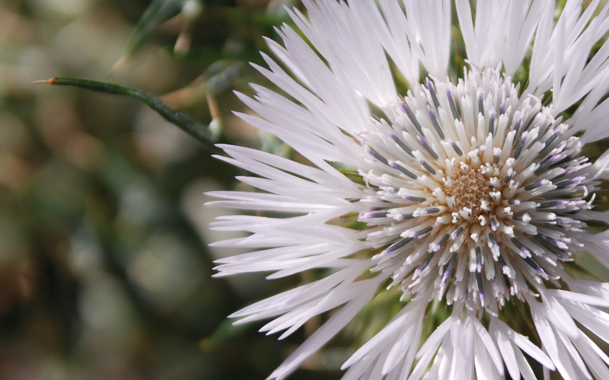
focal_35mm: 172
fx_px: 2854
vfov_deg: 7.6
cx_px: 467
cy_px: 201
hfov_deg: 12.1
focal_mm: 62
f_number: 4
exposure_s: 1/1000
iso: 100
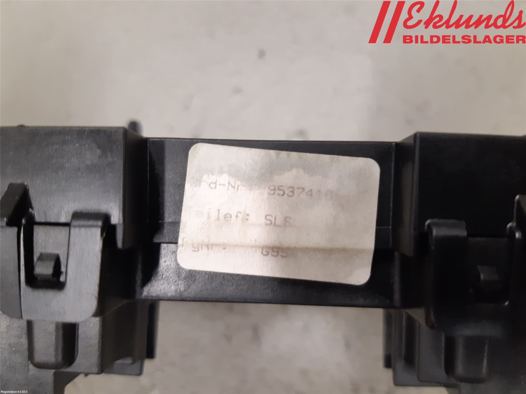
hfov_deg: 67.3
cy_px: 197
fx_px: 395
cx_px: 263
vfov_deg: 53.1
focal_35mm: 26
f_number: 1.7
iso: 160
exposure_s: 1/50
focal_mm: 3.93
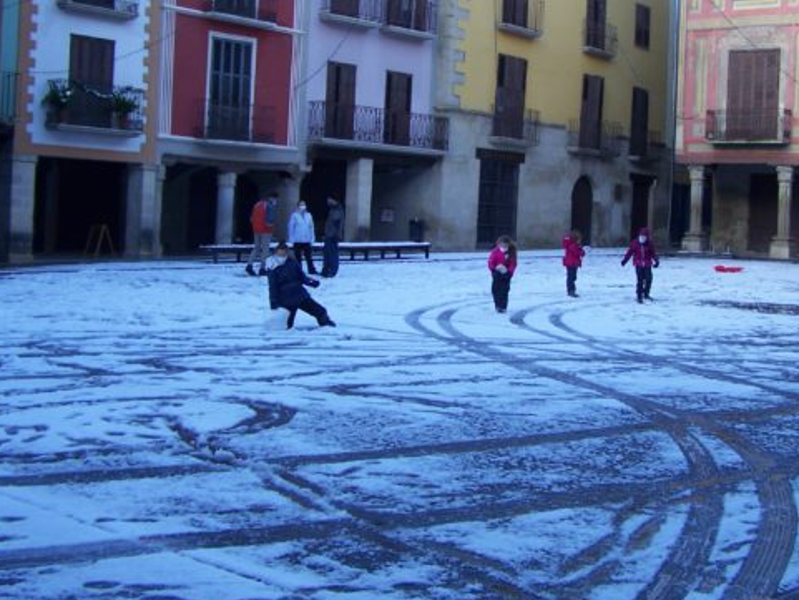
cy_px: 248
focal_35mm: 55
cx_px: 452
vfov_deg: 26.5
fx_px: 1270
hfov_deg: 34.9
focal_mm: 6.3
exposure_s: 1/100
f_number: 2.8
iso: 64
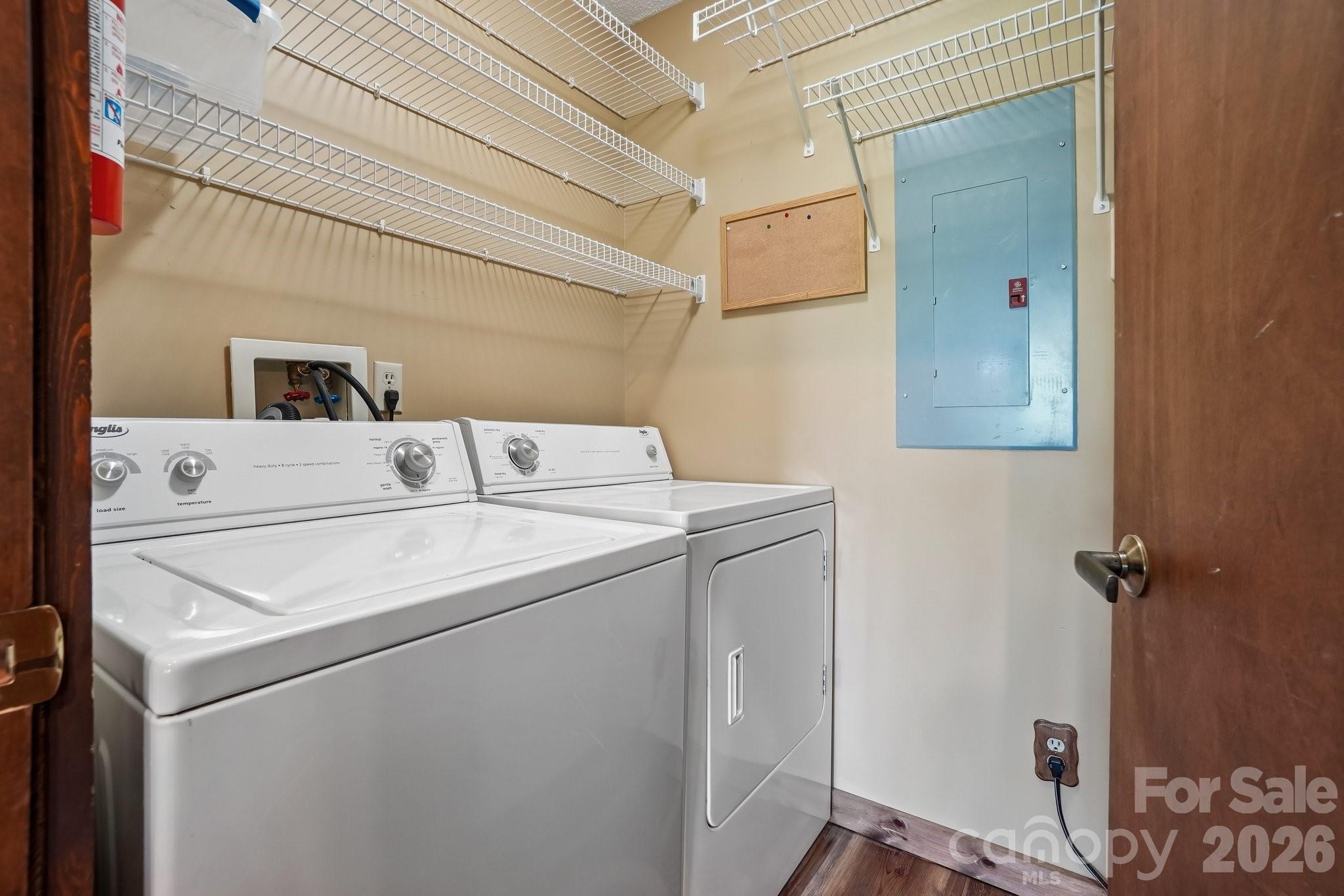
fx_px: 560
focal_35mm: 15
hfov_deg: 100.4
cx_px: 672
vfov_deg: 77.3
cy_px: 448
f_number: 8
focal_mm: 10
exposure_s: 1/4
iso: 400
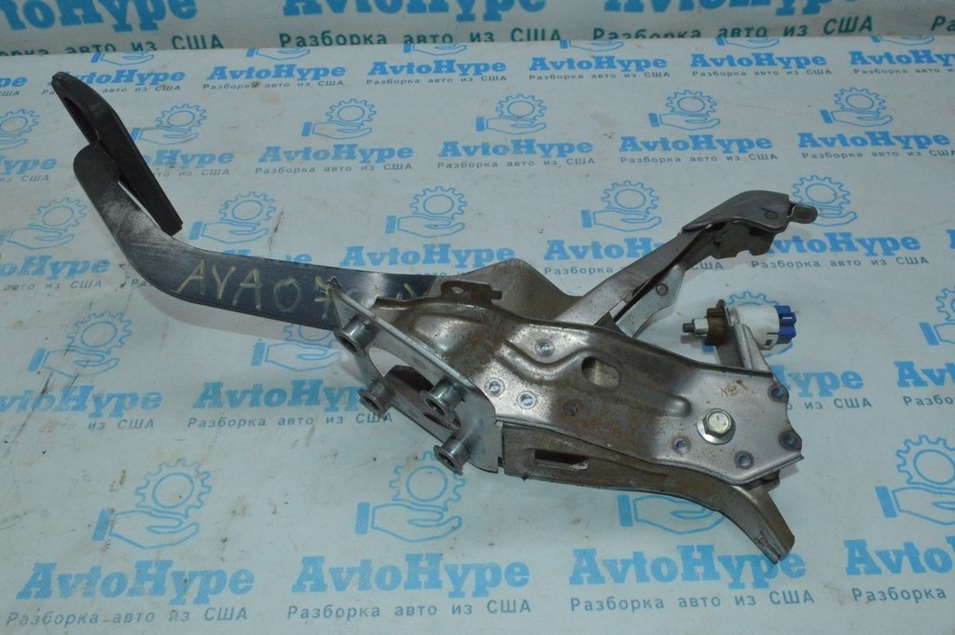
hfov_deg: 57.3
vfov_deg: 39.9
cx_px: 478
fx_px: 875
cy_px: 318
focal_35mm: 33
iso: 4500
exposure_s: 1/200
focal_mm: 22
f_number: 16
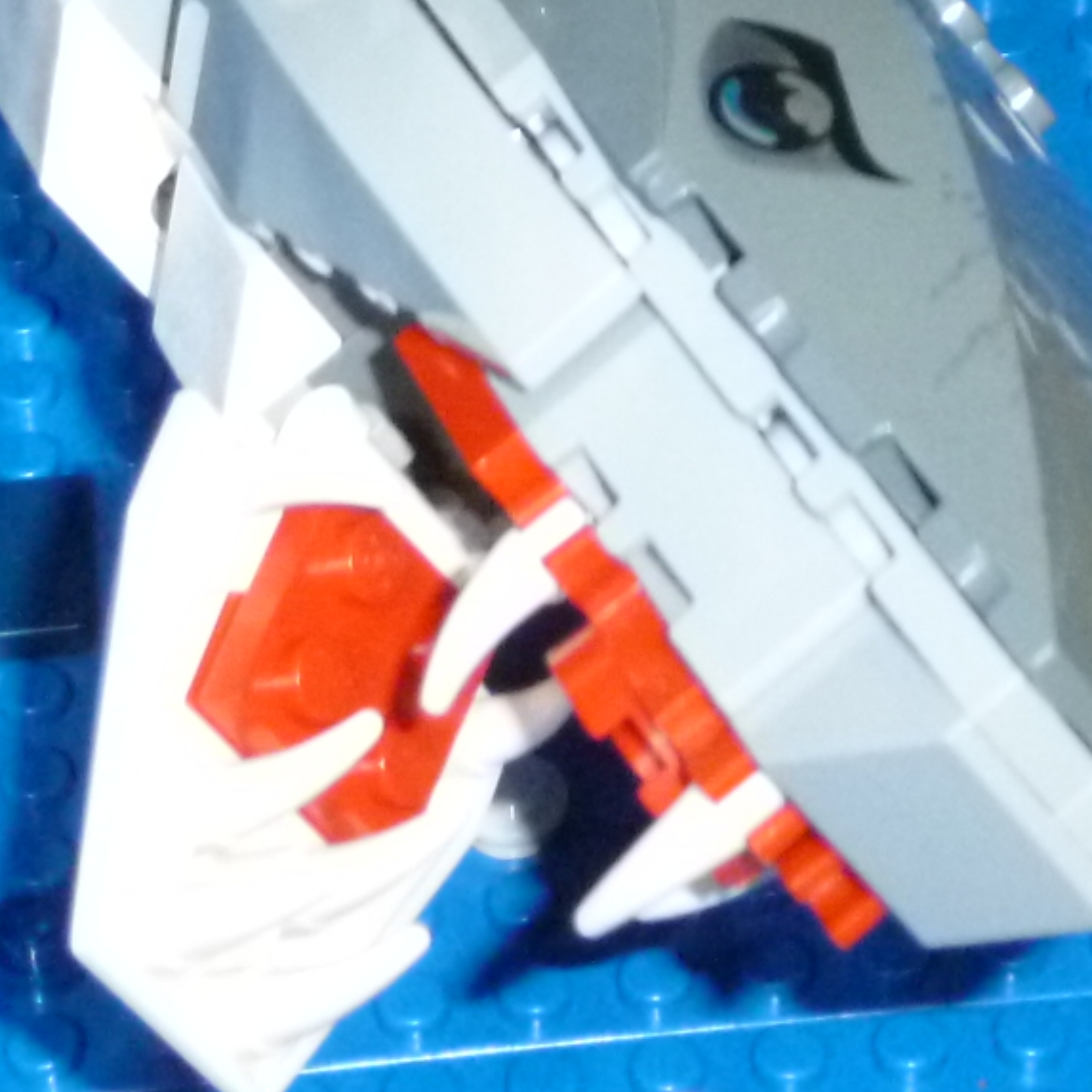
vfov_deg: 10.9
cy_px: -635
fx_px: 5496
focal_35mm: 154
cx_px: 1115
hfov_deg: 11.2
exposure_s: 1/60
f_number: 3.7
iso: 400
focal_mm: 6.9
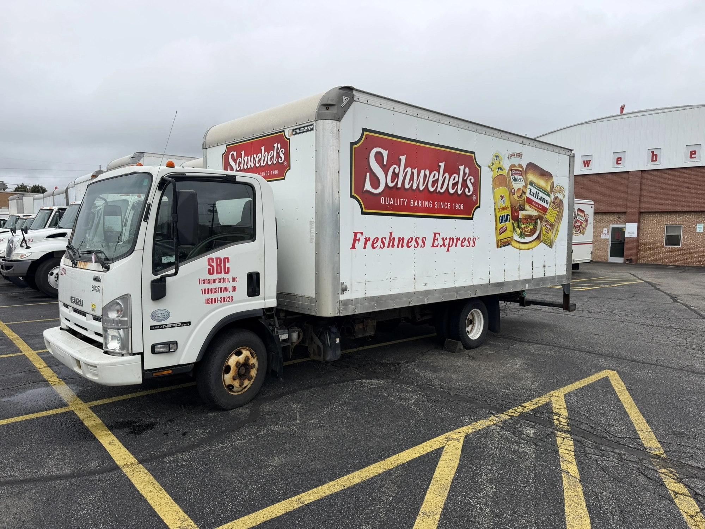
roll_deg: -2.4
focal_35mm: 24
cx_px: 352
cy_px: 264
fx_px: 489
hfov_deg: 71.6
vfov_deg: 56.8
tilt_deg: -3.6
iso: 80
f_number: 1.78
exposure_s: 1/1192
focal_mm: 6.76
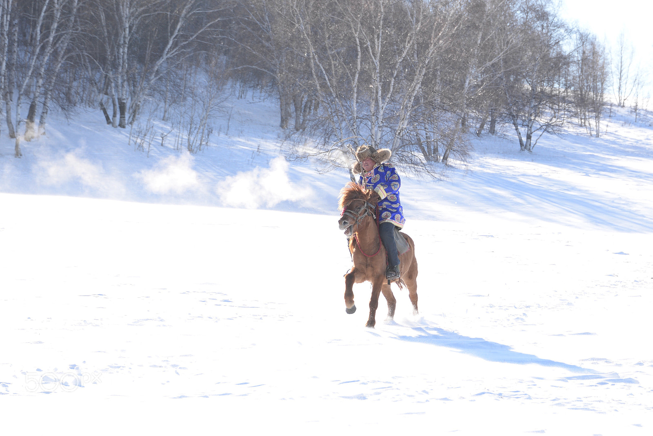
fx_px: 1905
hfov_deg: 19.4
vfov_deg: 13.1
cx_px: 326
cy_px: 218
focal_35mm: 105
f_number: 5.6
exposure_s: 1/500
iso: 200
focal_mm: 105
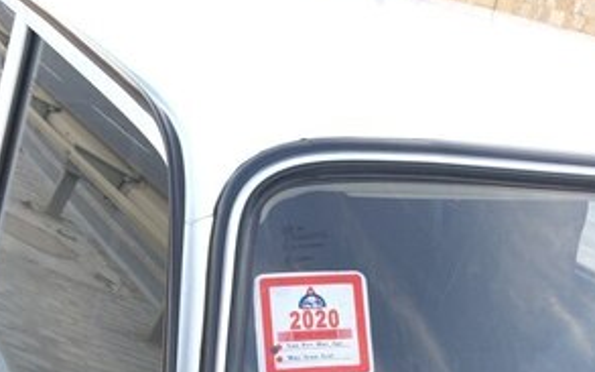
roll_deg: -11.6
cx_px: 351
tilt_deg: -28.6
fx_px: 843
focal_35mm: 52
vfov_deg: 22.9
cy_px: 441
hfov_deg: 38.7
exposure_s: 1/100
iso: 50
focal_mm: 4.15
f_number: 2.2
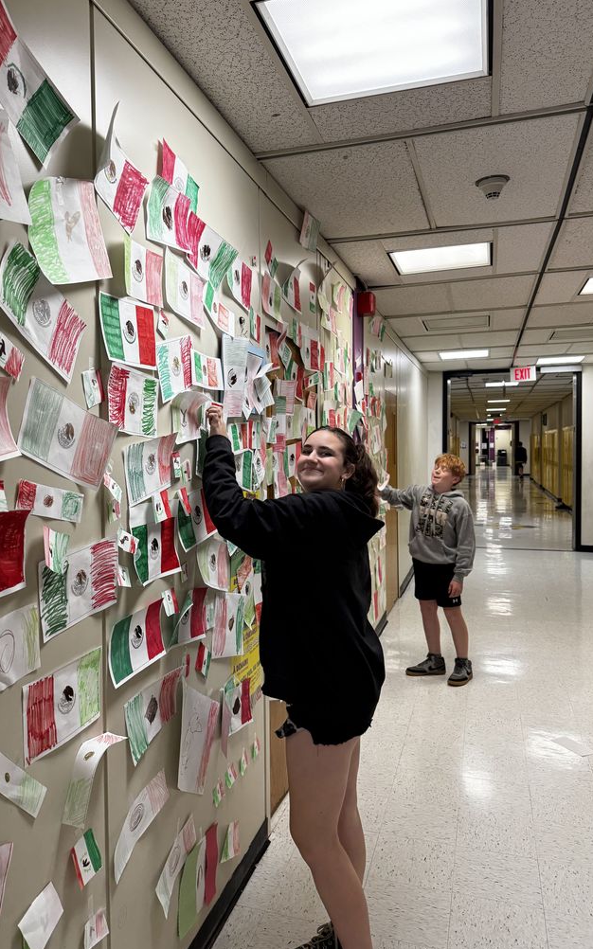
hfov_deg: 47.3
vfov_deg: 70.4
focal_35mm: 26
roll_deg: +0.4
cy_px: 469
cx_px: 241
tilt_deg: -1.5
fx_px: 672
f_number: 1.78
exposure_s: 1/120
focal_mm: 6.76
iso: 160
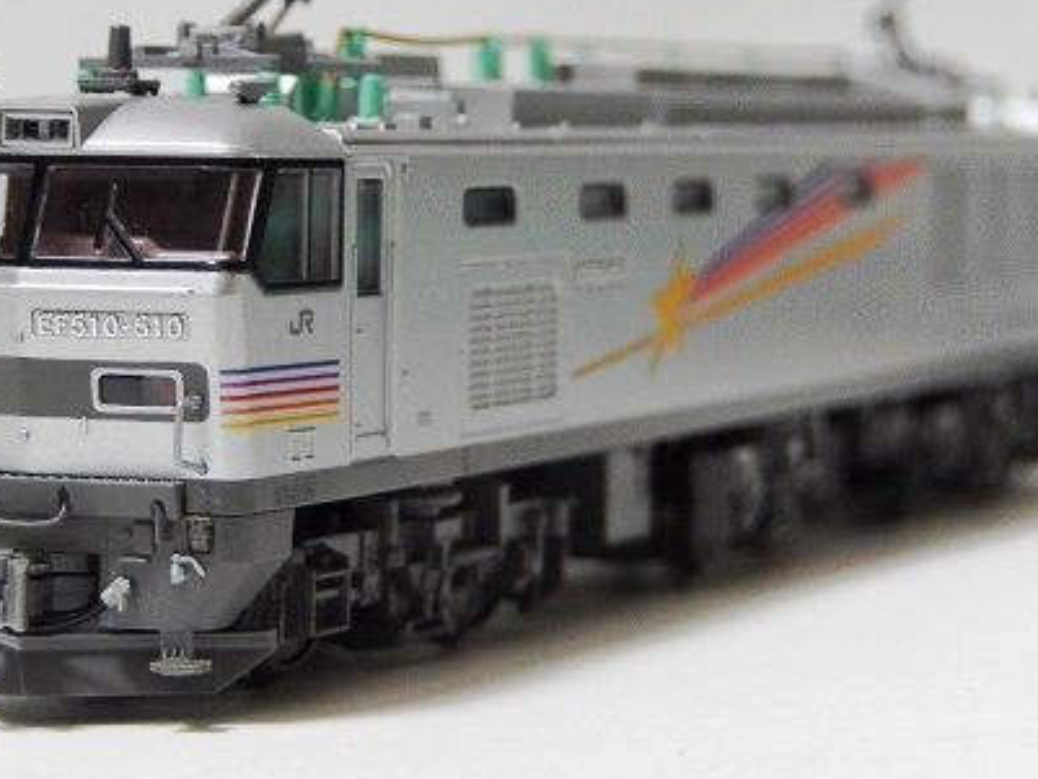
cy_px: 303
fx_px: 4259
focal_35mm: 142
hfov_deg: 13.9
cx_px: 450
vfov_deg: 10.4
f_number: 5.2
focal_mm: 17
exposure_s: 1/3
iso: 200
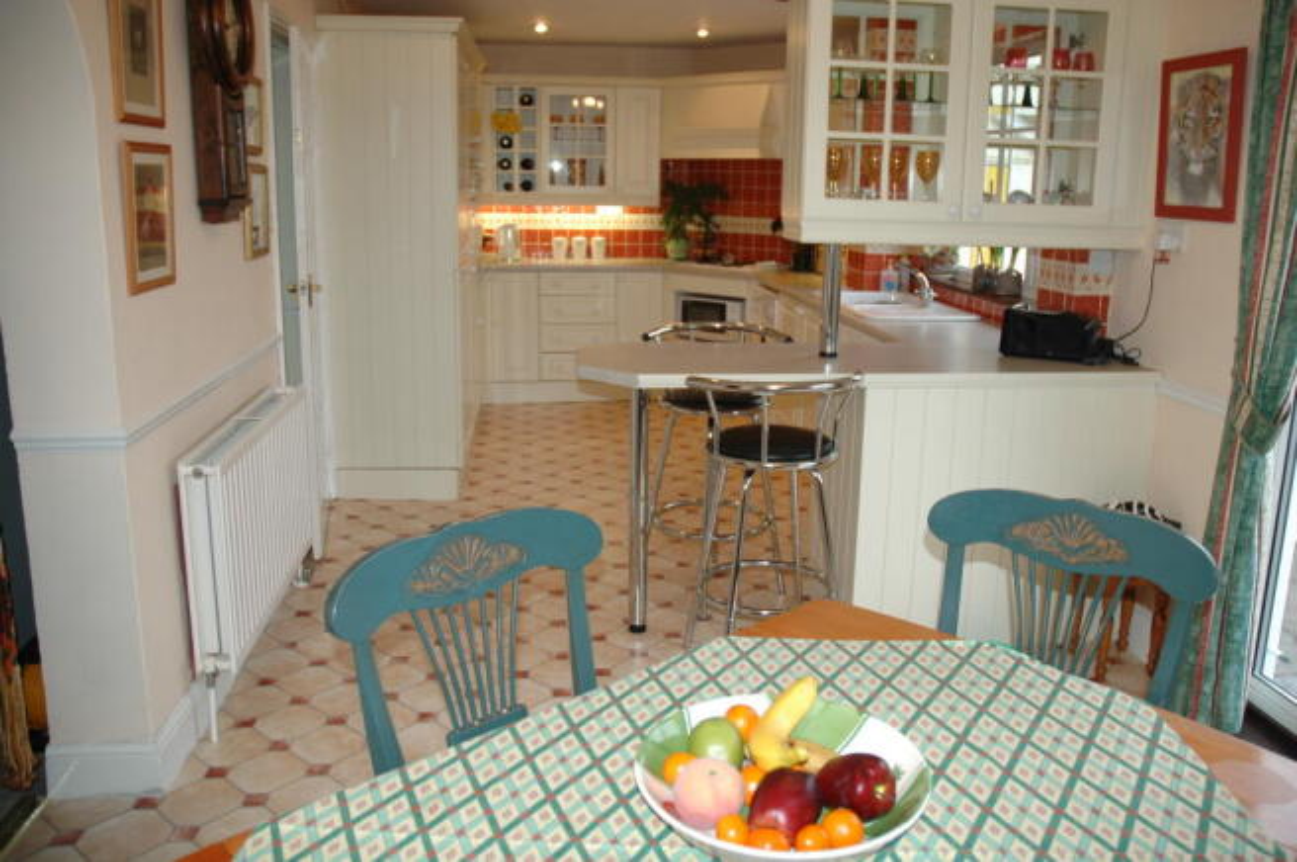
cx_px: 648
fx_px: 972
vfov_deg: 47.8
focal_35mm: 27
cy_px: 431
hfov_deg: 67.4
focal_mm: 18
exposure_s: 1/50
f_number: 3.5
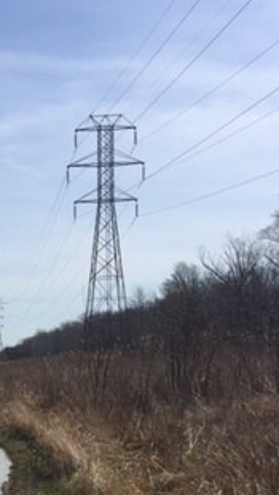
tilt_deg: -5.6
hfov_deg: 17.6
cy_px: 465
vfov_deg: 30.6
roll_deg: +1.3
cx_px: -64
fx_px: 855
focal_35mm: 65
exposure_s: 1/3597
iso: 32
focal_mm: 4.15
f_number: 2.2
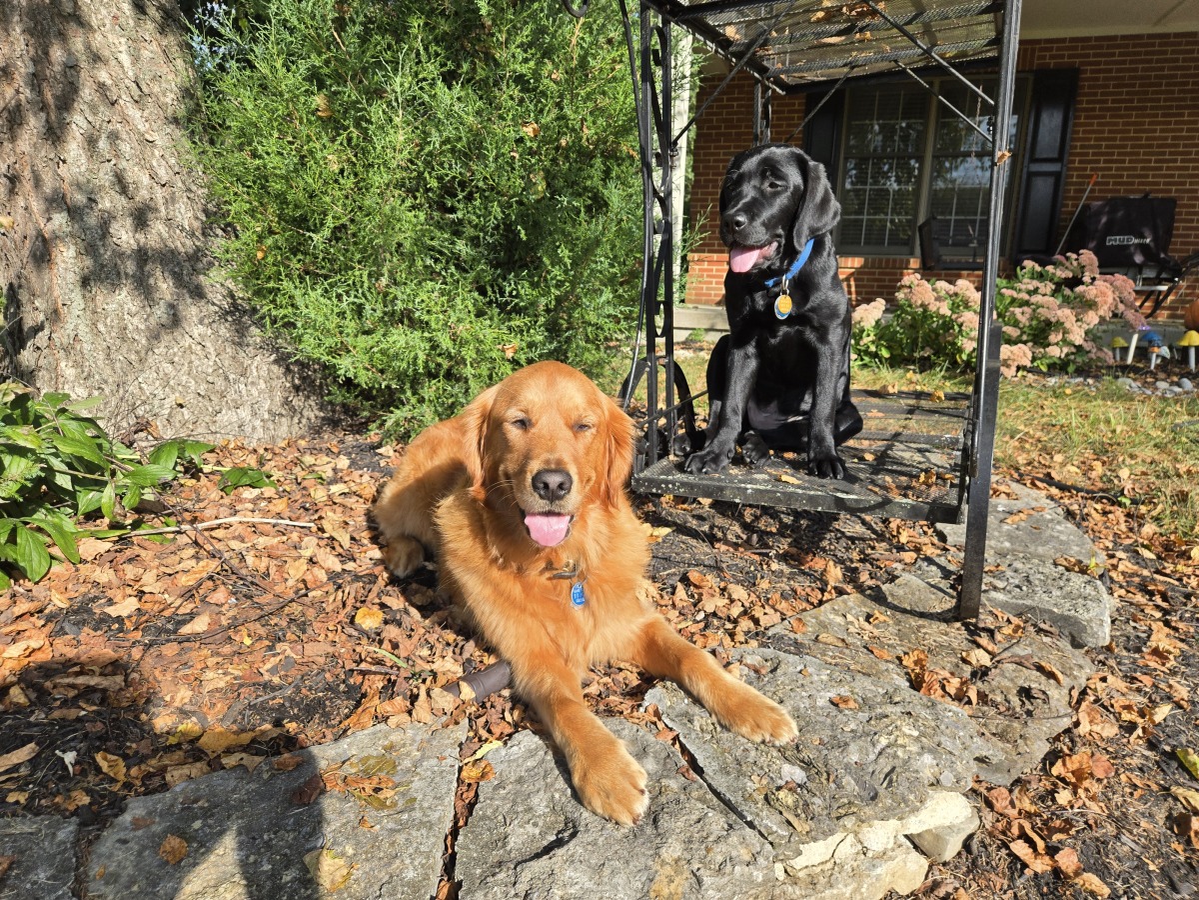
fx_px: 797
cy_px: 450
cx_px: 600
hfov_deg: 73.9
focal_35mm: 23
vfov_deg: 58.9
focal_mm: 5.4
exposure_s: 1/2271
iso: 80
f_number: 1.8
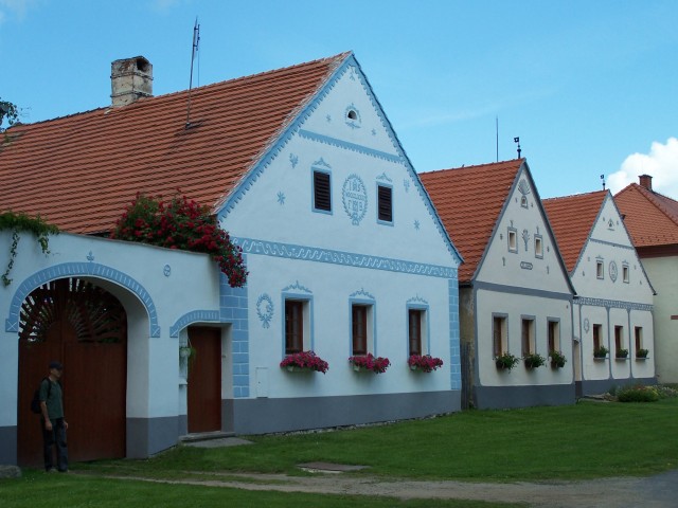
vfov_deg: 24.8
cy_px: 254
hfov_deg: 32.7
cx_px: 339
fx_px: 1156
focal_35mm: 59
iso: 80
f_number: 3.1
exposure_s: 1/1000
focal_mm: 9.8
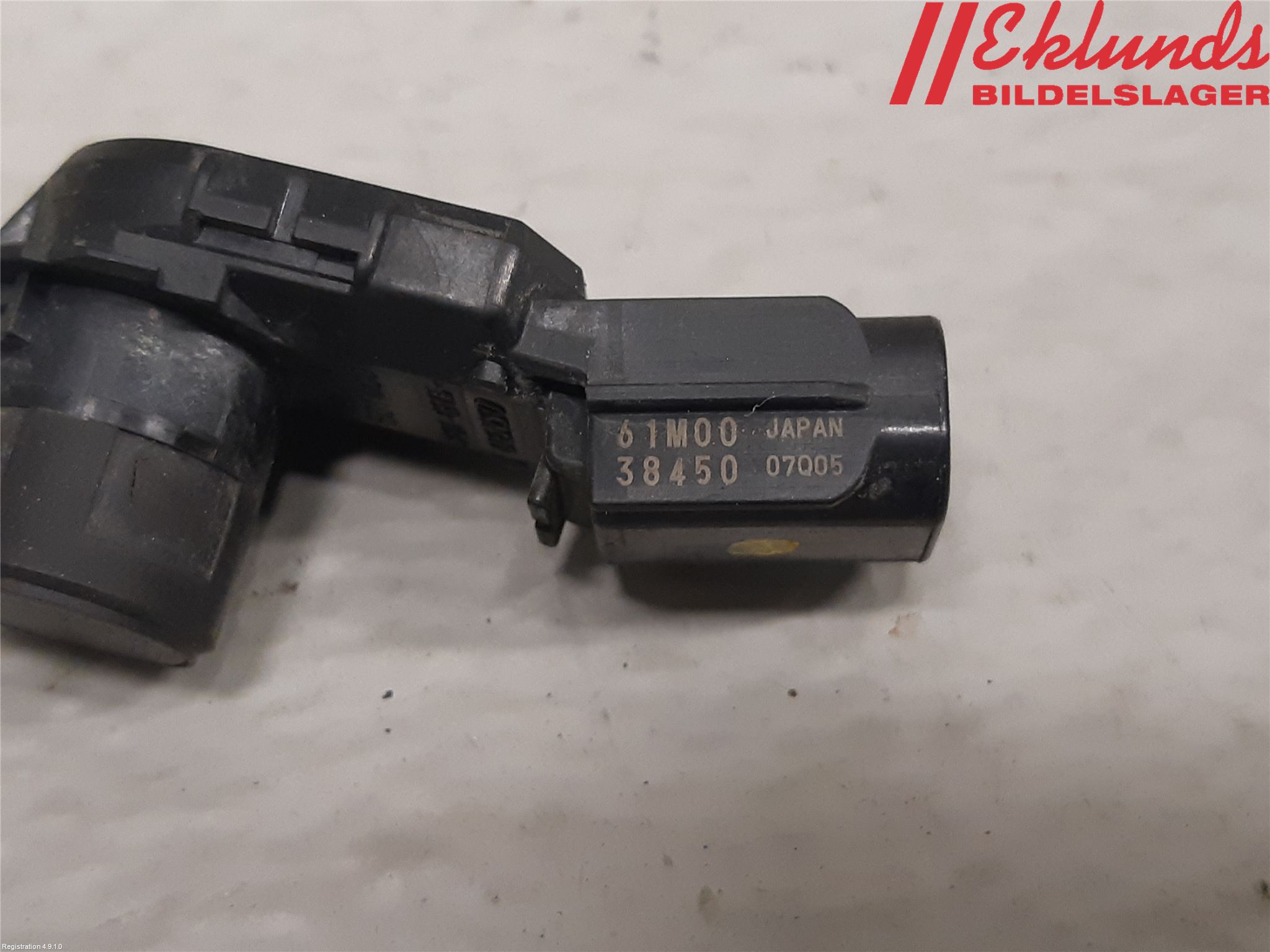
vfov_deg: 53.1
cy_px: 476
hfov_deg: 67.3
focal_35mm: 26
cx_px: 635
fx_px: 954
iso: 200
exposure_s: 1/50
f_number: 1.7
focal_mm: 3.93
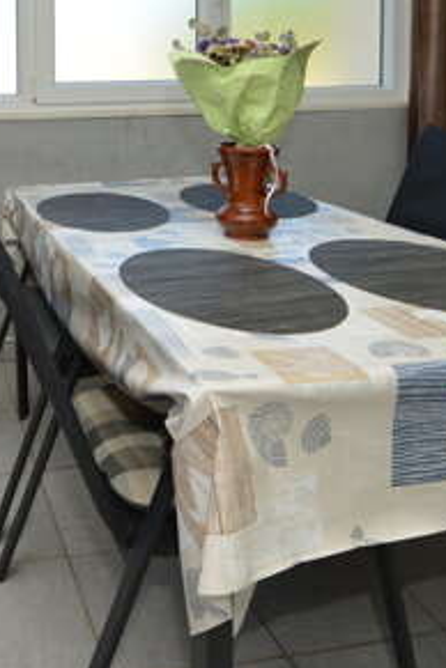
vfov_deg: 48.1
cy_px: 108
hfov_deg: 33.0
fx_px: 688
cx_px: 0
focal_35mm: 37
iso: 100
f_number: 6.3
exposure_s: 1/100
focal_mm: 14
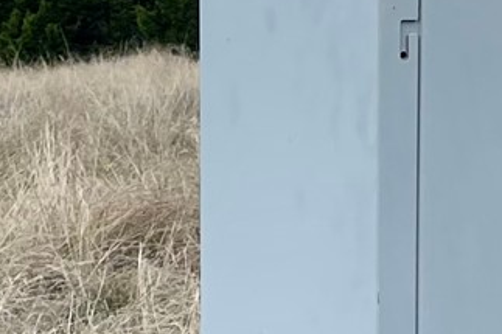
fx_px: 2300
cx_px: 37
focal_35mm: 165
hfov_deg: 12.4
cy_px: 202
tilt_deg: -5.2
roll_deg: +2.5
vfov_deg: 8.3
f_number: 1.6
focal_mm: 5.1
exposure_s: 1/3788
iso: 32
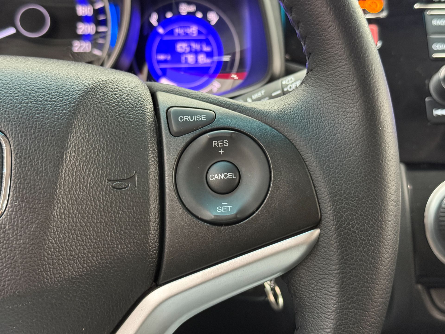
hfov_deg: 39.7
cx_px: 222
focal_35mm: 48
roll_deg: -2.2
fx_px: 617
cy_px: 167
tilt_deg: -18.1
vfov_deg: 30.3
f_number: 1.78
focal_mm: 6.76
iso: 500
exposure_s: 1/30
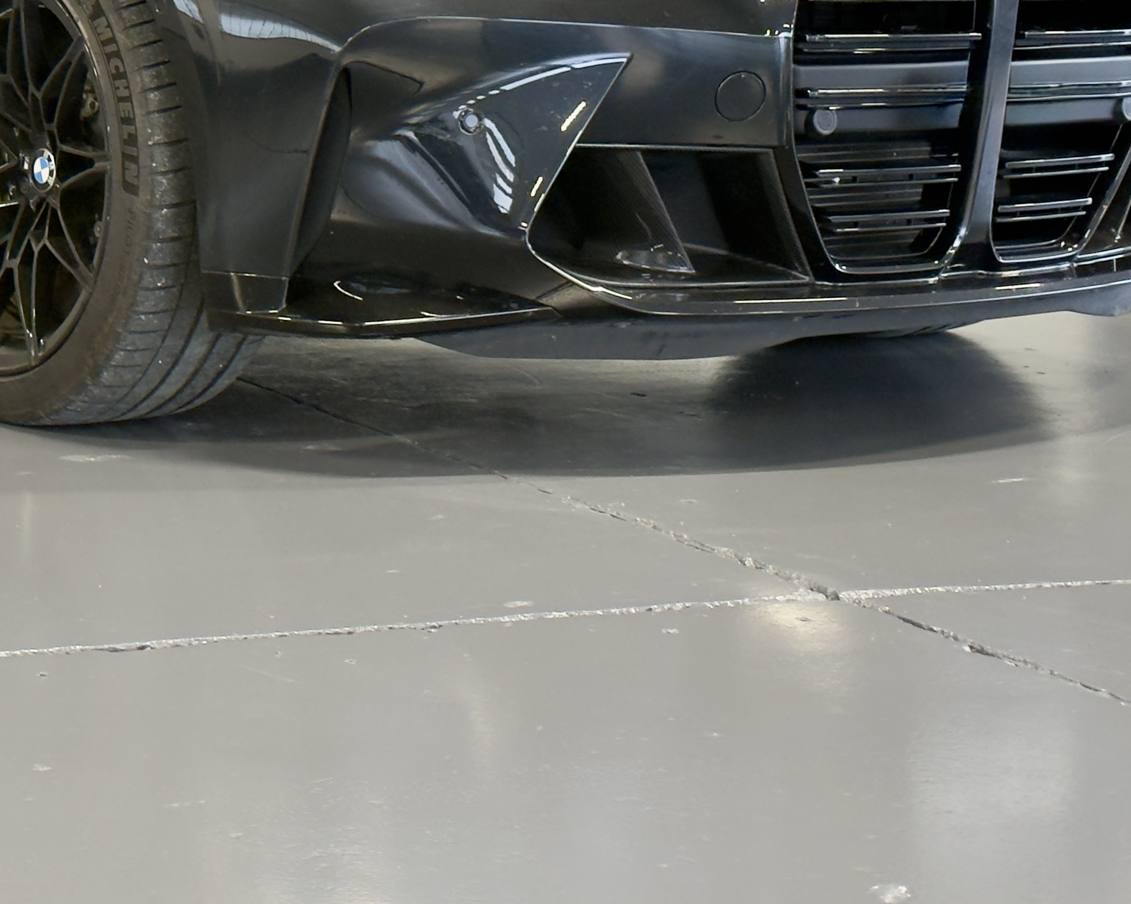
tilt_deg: -2.8
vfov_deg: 15.7
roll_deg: -0.5
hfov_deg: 19.5
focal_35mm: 97
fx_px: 3247
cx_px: 187
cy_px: 91
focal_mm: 6.76
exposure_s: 1/33
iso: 320
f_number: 1.78
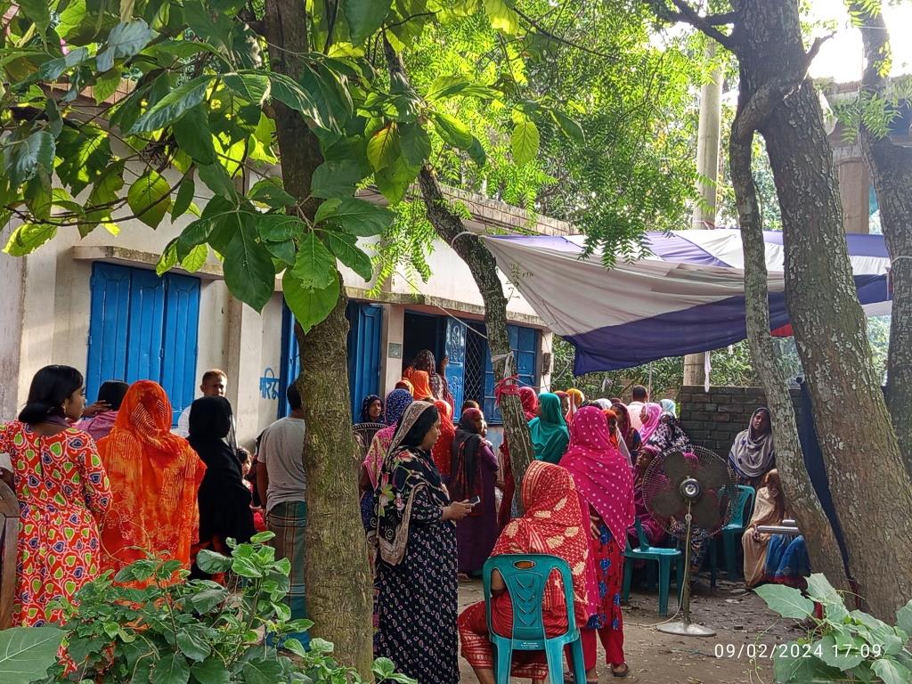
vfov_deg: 33.6
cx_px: 456
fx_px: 1133
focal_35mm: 43
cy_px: 342
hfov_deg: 43.9
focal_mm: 5.24
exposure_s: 1/100
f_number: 1.7
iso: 234
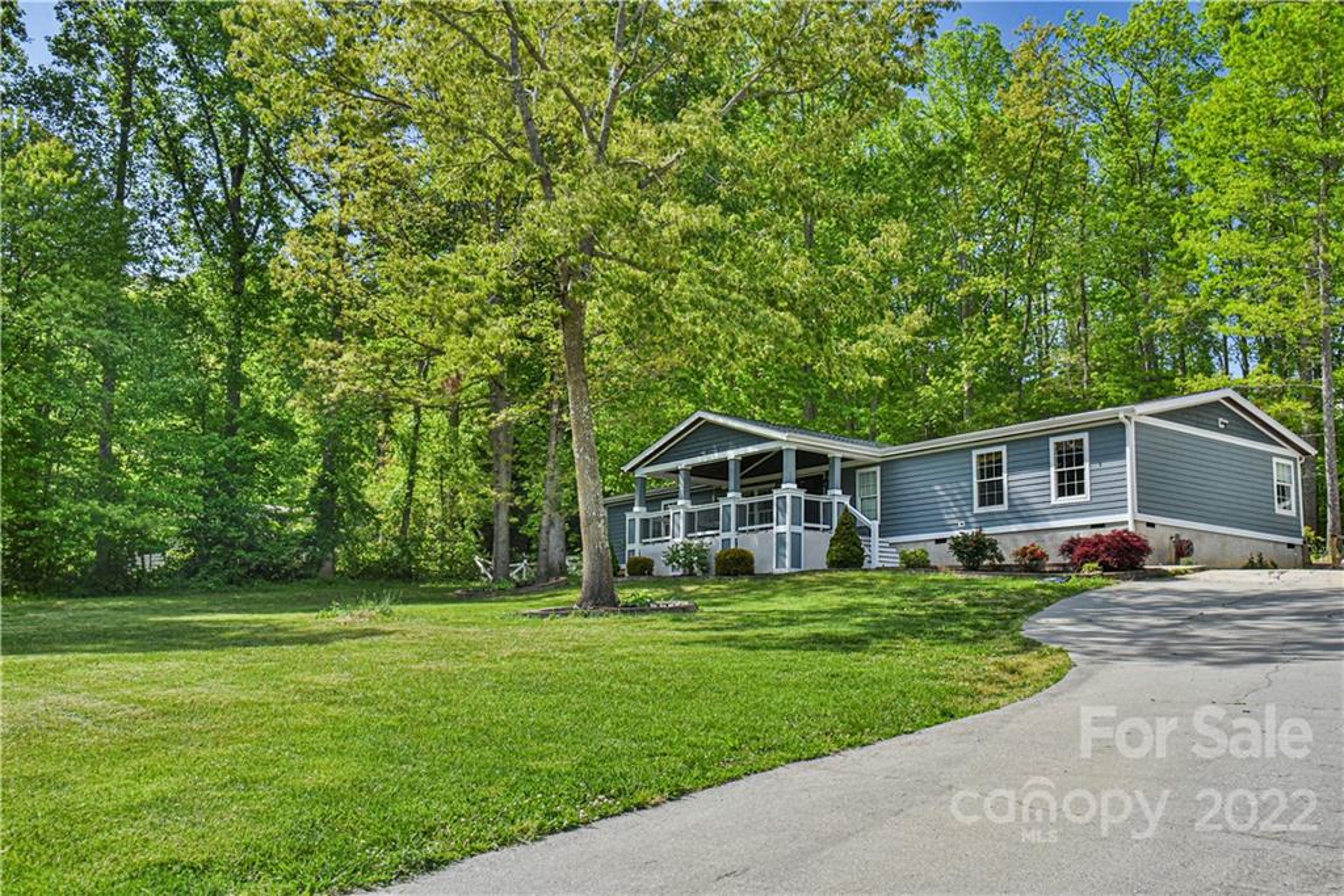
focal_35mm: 32
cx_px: 672
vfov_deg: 41.1
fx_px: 1195
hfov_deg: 58.7
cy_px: 448
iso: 1600
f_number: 11
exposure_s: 1/500
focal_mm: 32
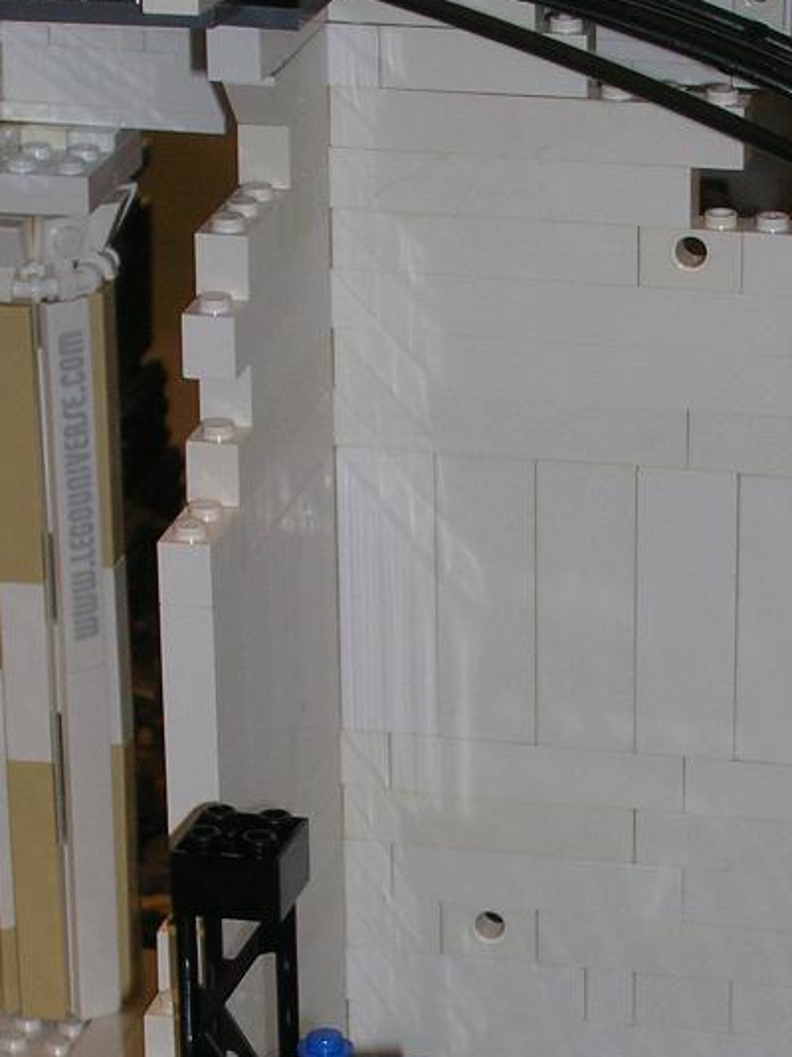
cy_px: 859
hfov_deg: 9.7
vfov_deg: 12.9
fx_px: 4671
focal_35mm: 153
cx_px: 630
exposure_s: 1/60.1
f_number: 3.6
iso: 50
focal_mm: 10.4
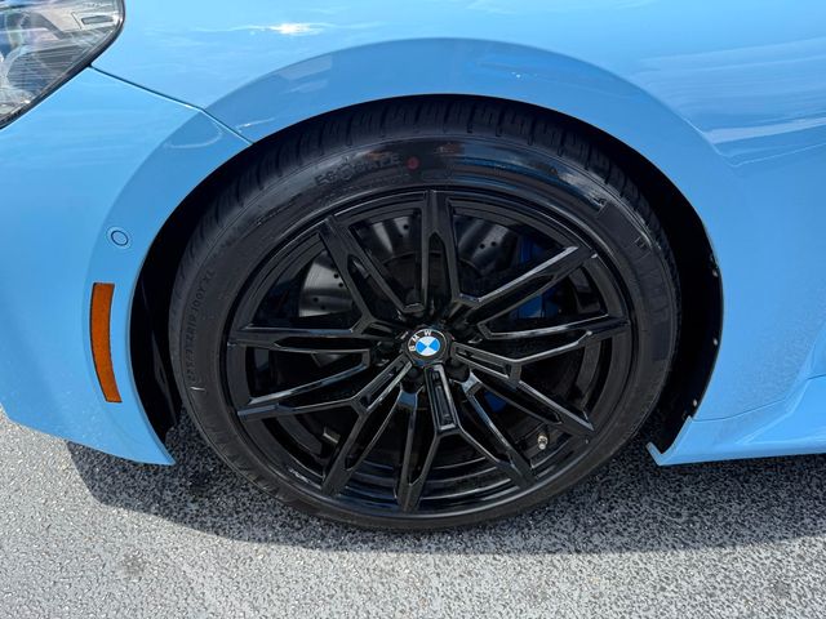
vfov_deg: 56.8
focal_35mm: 24
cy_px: 310
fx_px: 573
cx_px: 413
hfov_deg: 71.6
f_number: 1.78
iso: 100
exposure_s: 1/1949
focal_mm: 6.76
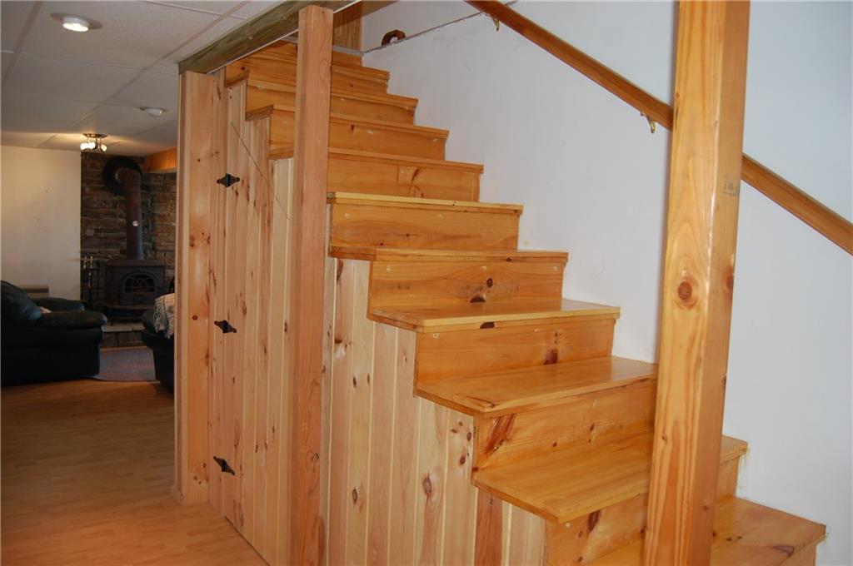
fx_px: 639
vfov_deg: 47.8
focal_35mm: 27
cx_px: 426
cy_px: 283
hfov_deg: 67.4
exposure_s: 1/60
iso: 400
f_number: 3.5
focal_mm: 18
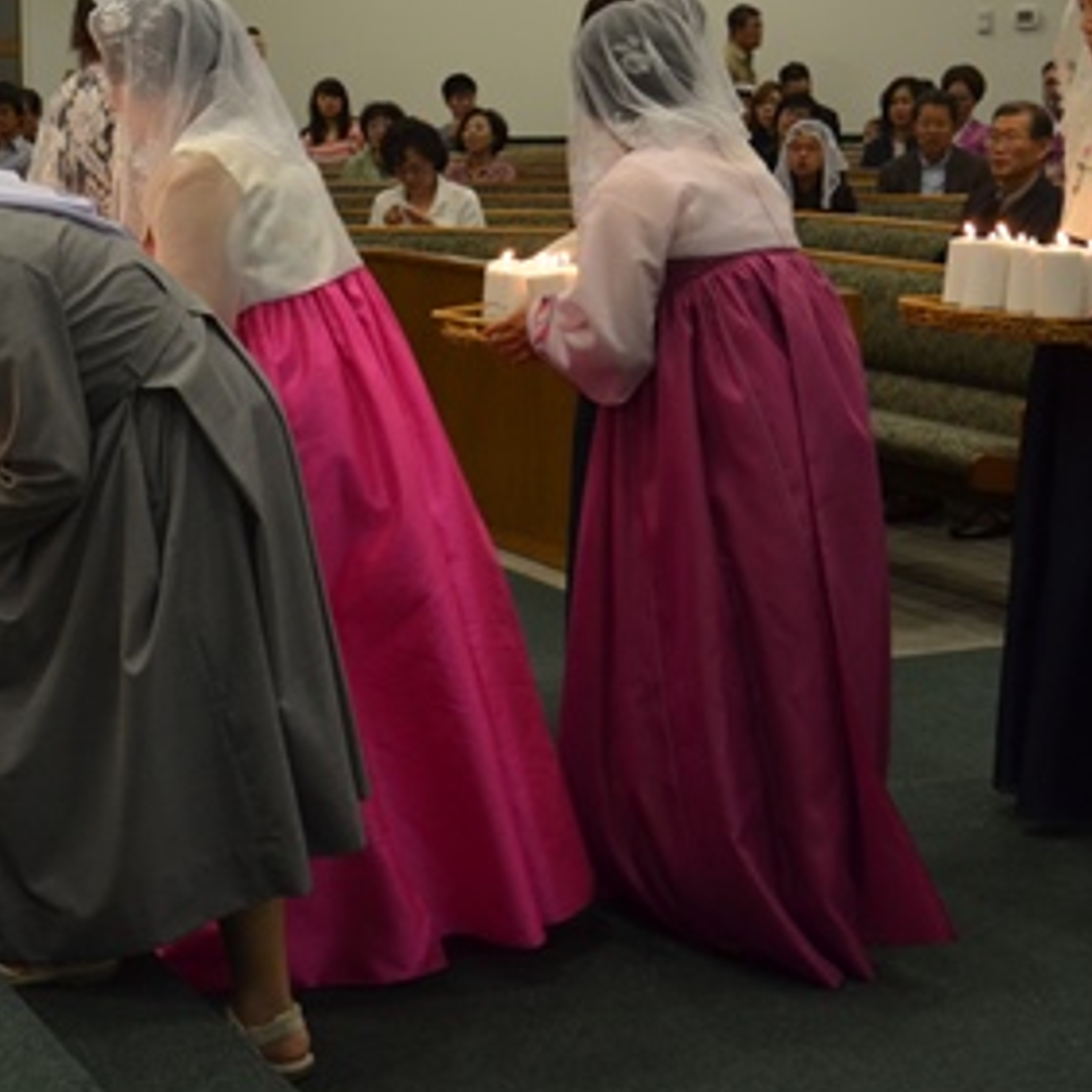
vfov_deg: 22.9
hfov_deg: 22.7
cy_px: 294
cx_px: 178
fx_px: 2677
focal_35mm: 75
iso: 720
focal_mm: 26
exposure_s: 1/60
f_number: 4
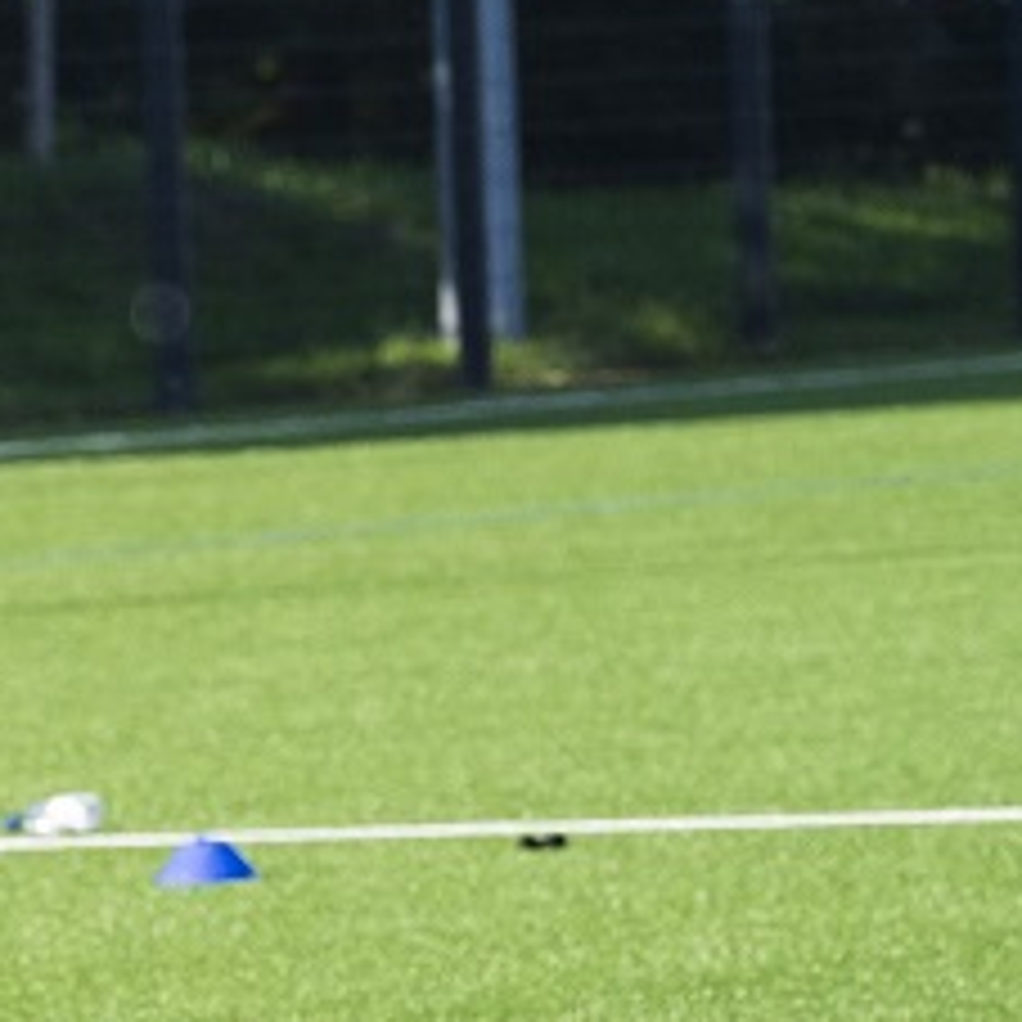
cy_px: 644
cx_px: -945
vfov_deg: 2.6
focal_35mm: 670
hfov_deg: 2.6
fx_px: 22380
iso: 1250
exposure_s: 1/1250
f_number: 9
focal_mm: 179
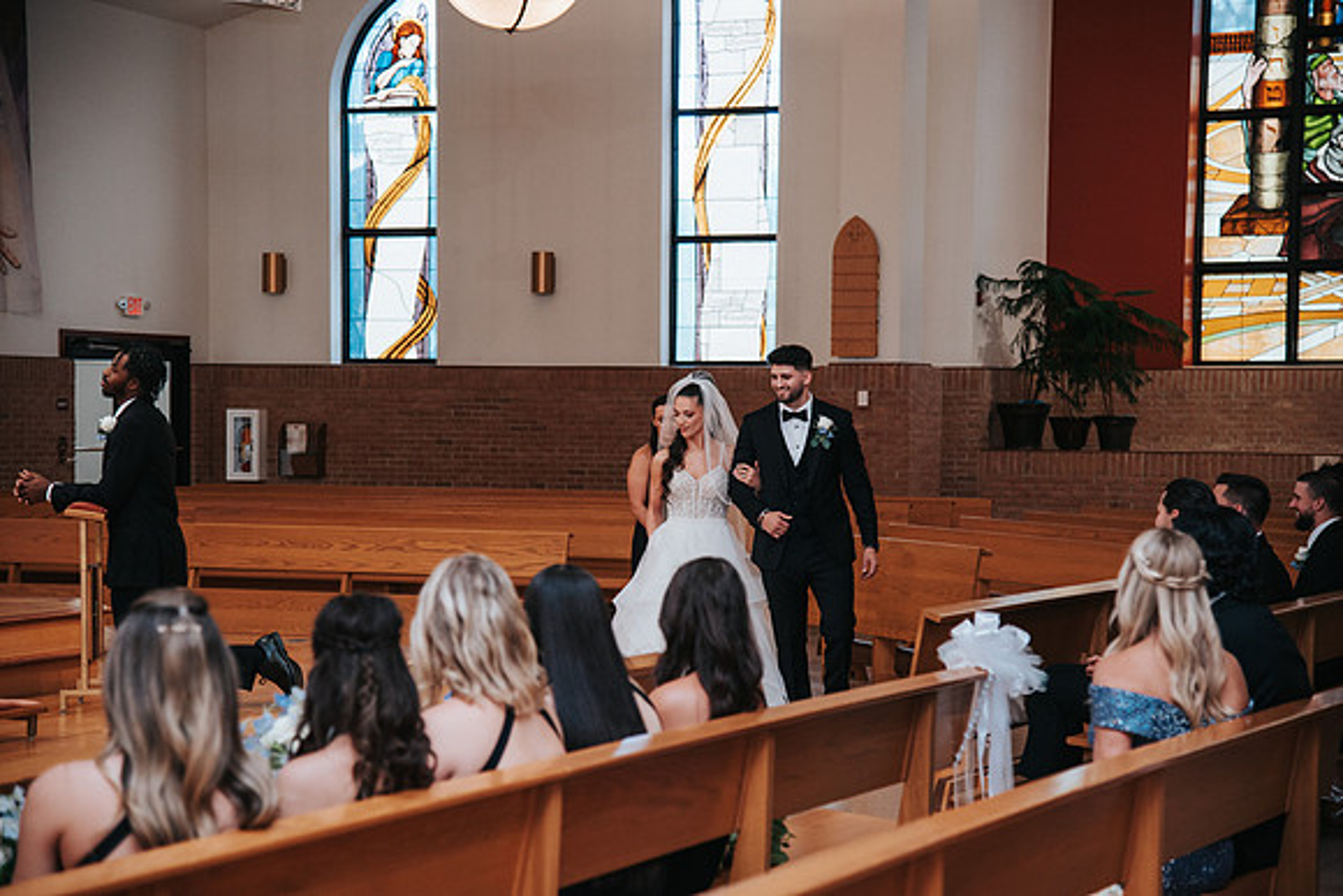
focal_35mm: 83
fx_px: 3100
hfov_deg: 24.4
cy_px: 448
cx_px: 672
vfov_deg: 16.4
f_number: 4
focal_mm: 82
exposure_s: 1/200
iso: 1000
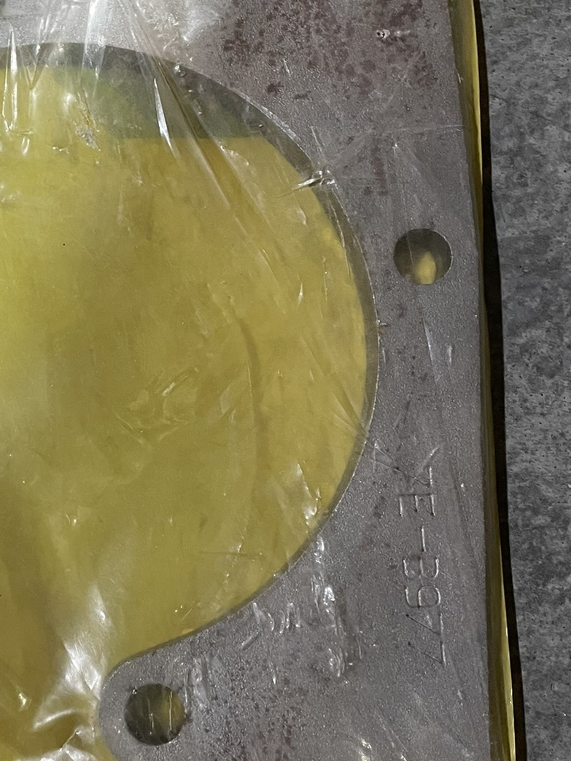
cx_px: 62
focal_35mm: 51
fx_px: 1122
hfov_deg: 27.6
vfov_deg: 37.5
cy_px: 417
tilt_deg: -82.3
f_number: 1.6
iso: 250
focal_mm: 4.2
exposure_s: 1/60
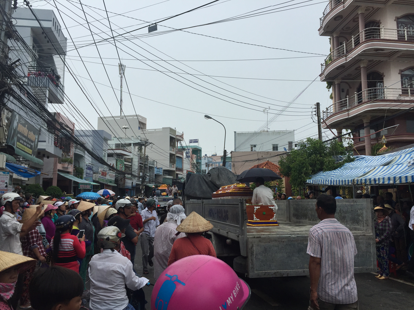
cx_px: 207
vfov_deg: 48.2
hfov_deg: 61.7
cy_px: 155
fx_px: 347
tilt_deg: +7.6
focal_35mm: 29
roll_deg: -2.1
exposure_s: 1/1647
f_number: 2.2
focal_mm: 4.15
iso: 32
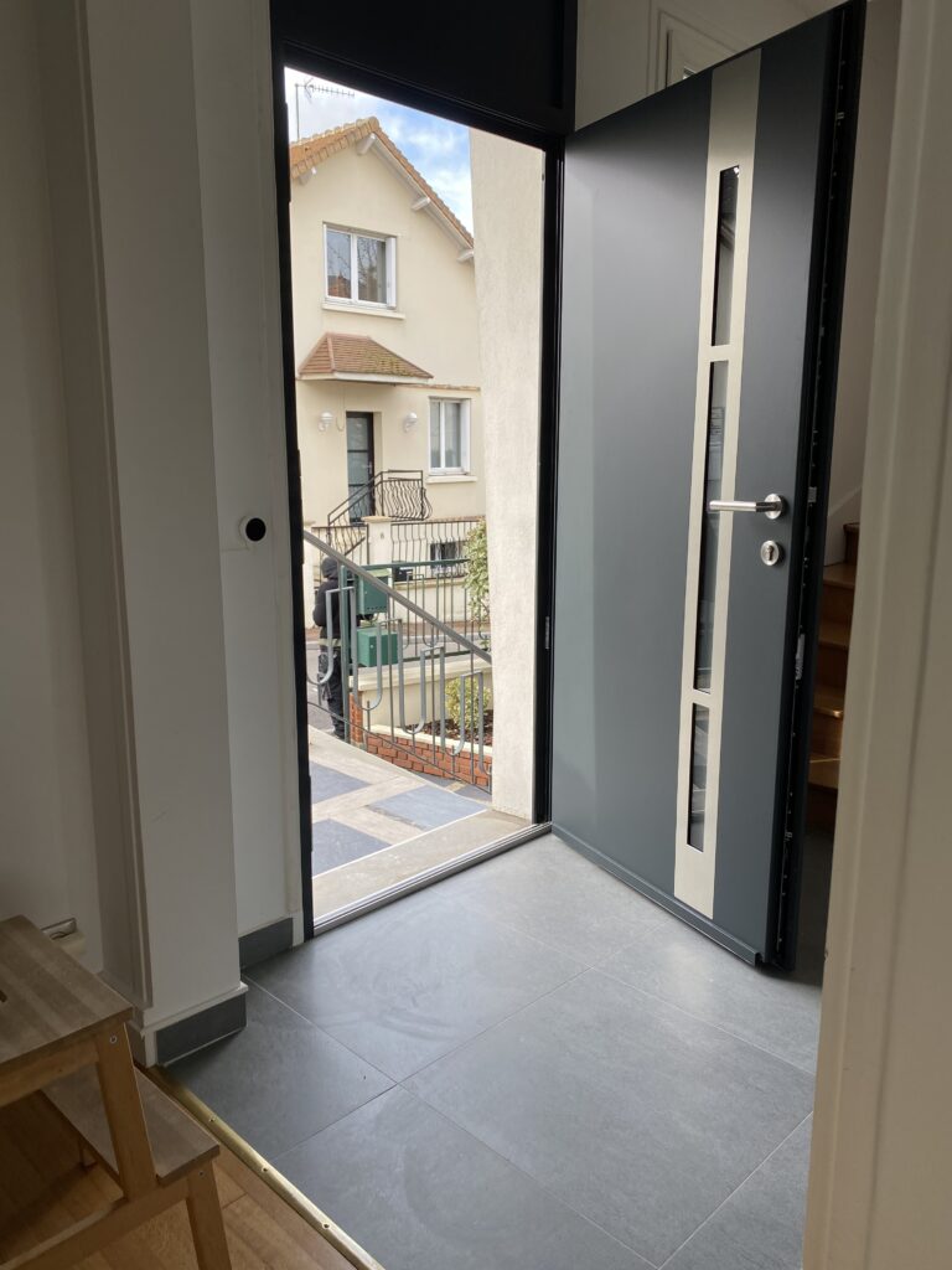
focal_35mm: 26
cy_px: 635
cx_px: 476
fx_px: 953
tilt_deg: -11.8
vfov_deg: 67.3
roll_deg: -0.7
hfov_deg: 53.1
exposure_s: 1/233
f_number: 1.8
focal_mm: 4.25
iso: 32
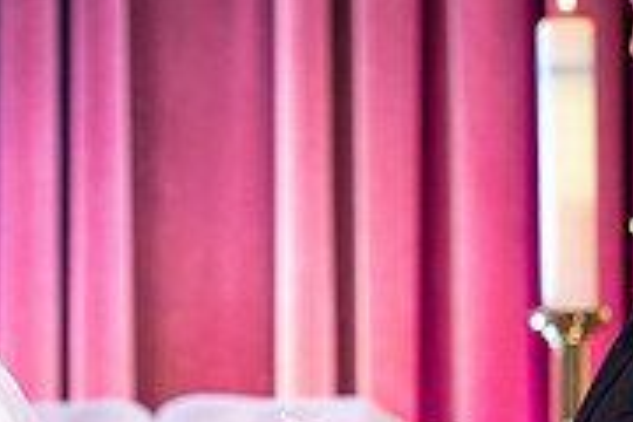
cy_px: 328
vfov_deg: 2.8
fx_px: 8756
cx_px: 291
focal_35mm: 498
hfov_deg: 4.1
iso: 800
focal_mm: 150
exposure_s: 1/200
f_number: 2.8
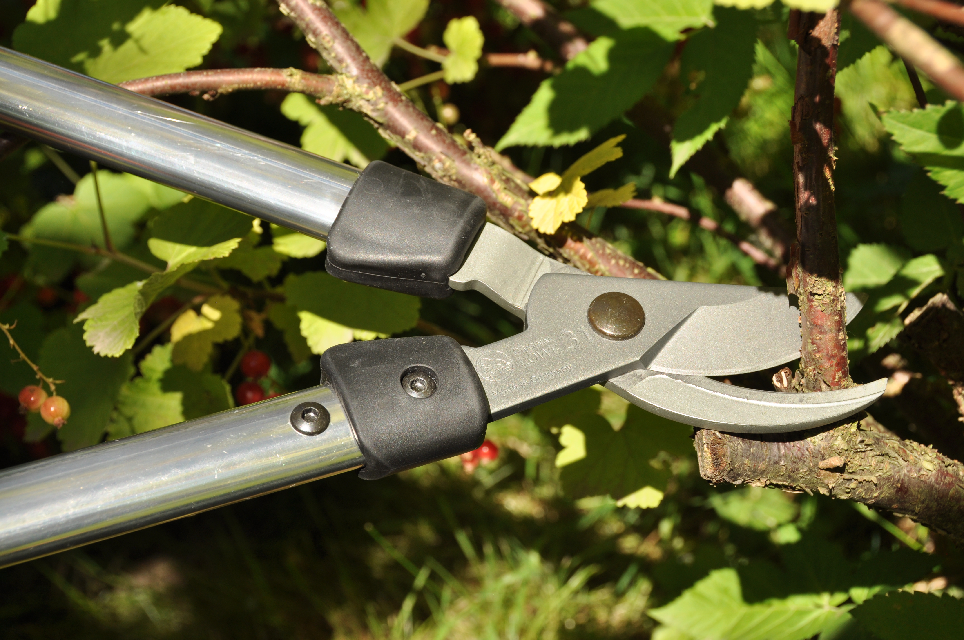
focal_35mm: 78
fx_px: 2086
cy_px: 320
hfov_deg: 26.0
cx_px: 482
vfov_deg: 17.4
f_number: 9
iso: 200
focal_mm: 52
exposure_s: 1/250
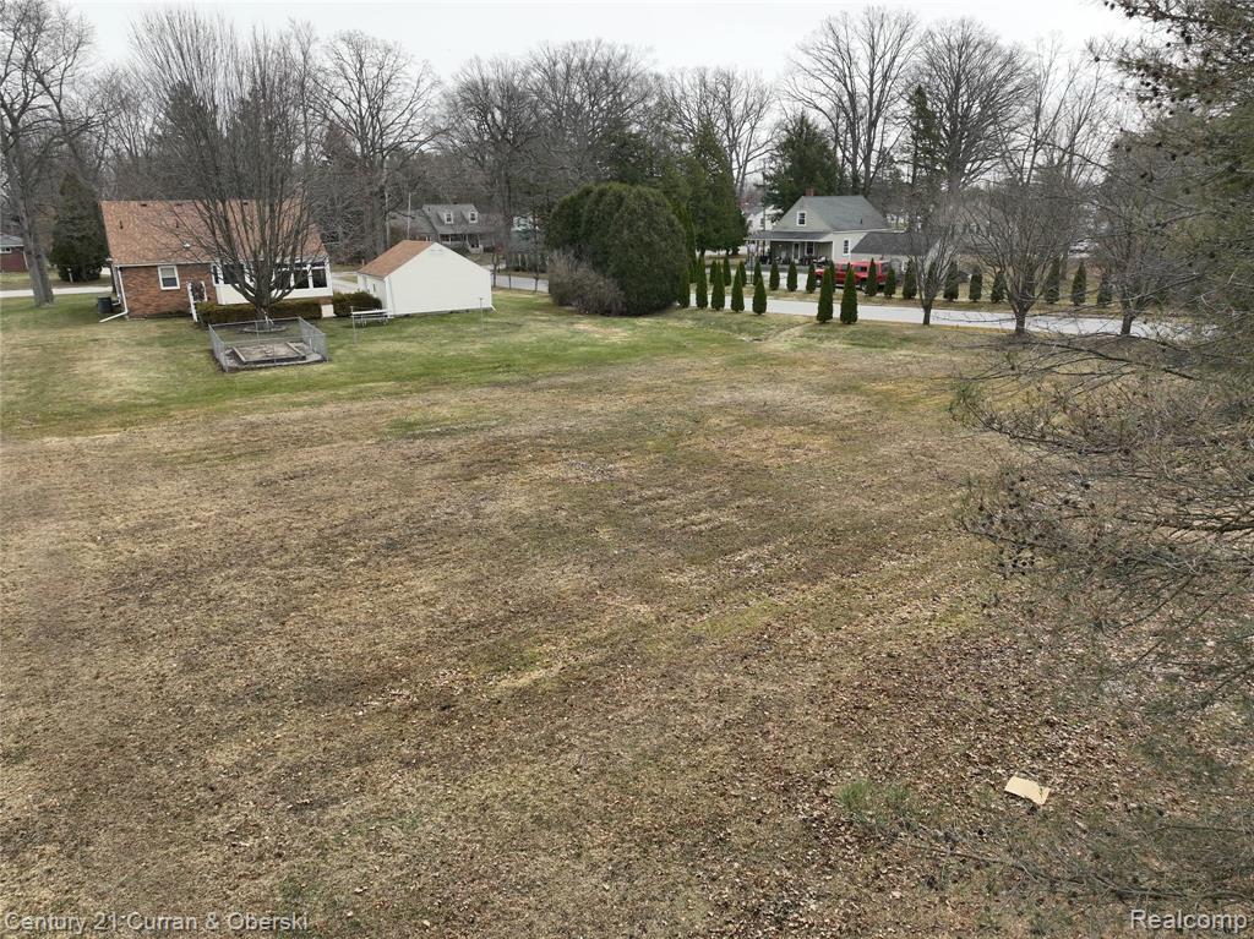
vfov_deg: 56.8
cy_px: 470
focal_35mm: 24
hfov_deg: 71.6
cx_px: 627
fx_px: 869
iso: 200
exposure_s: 1/2000
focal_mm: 12.29
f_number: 2.8
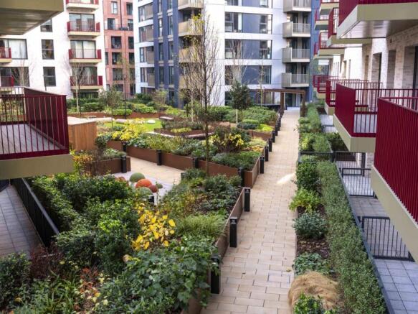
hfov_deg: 50.1
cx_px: 209
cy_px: 157
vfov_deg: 38.7
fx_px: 447
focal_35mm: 37
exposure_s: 1/8
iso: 400
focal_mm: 47.3
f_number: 13
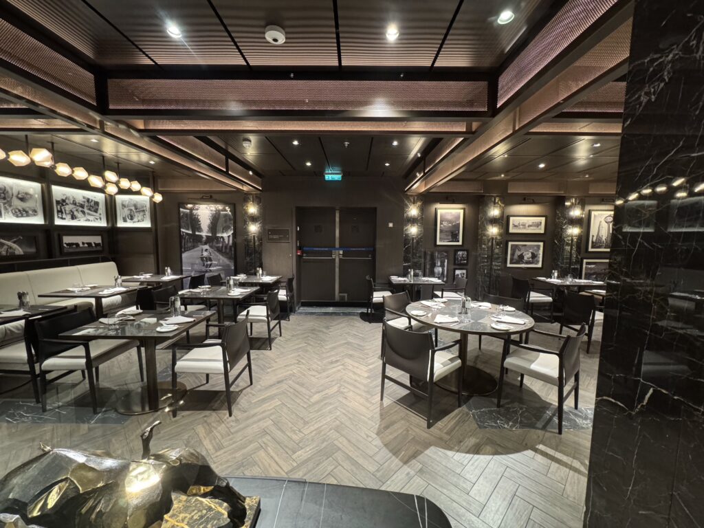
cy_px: 264
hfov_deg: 102.1
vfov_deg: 85.7
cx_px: 352
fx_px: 285
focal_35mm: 14
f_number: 2.2
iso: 800
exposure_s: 1/43
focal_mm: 2.22
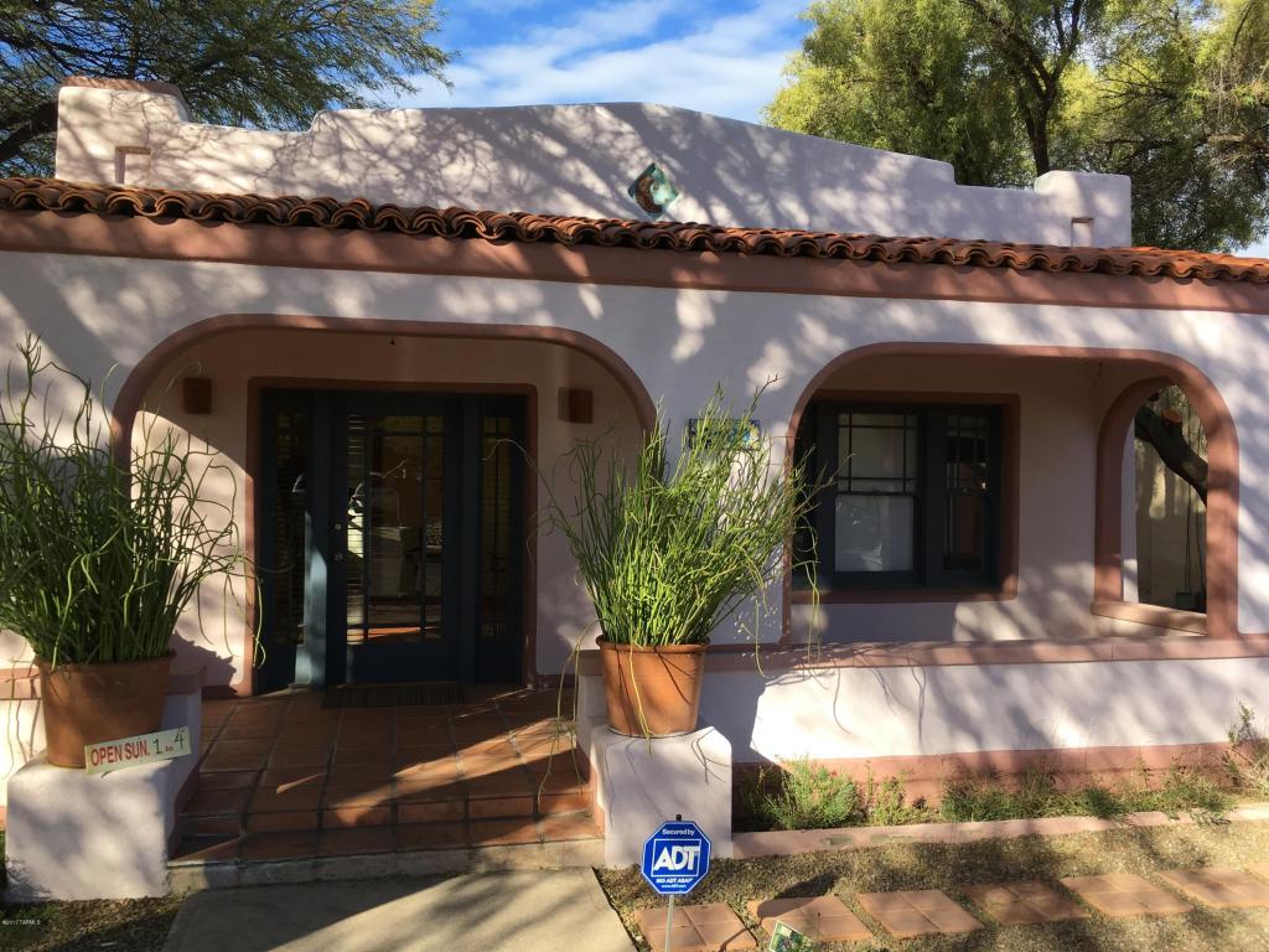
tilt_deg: -0.6
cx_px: 634
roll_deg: -0.7
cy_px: 476
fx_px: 1063
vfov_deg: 48.2
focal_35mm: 29
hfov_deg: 61.7
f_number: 2.2
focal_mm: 4.15
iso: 25
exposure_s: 1/705
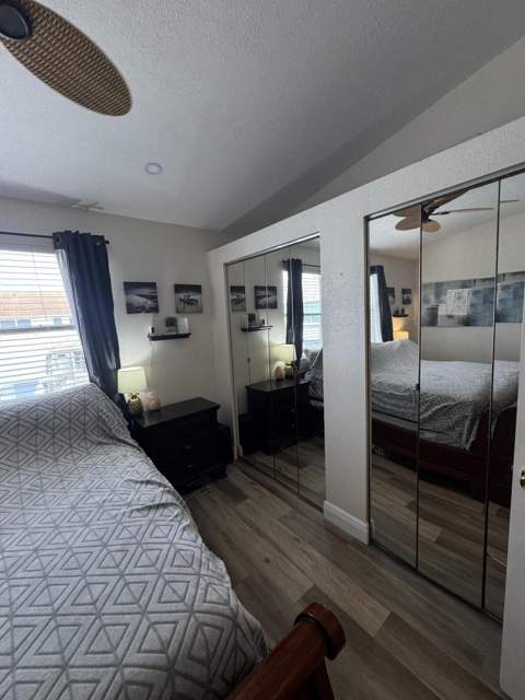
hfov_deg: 85.7
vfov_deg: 102.1
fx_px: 283
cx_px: 262
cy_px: 350
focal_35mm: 14
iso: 100
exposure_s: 1/120
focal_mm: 2.22
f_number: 2.2
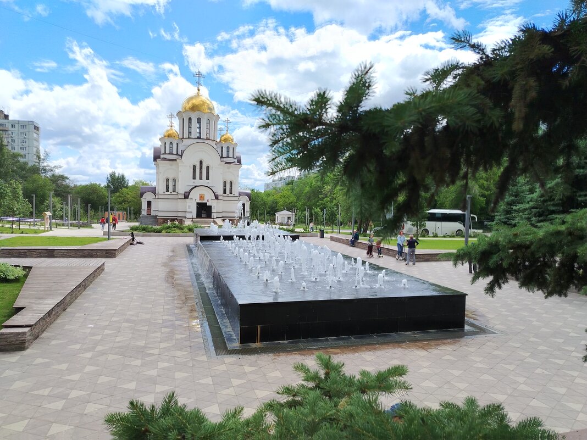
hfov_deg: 71.6
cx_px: 294
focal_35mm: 24
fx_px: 407
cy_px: 220
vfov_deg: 56.8
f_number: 1.75
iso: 100
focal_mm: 5.25
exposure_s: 1/1225
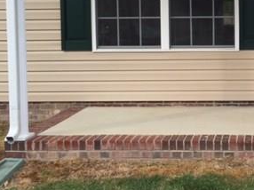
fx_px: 477
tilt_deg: -1.6
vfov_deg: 22.1
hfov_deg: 28.4
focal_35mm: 65
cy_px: 22
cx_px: 240
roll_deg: -0.6
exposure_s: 1/344
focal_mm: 4.15
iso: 32
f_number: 2.2
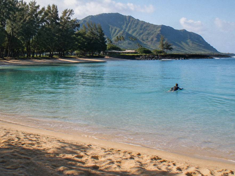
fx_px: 258
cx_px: 121
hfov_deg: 49.0
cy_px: 88
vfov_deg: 37.7
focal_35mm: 38
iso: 100
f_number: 10
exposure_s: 1/160
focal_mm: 35
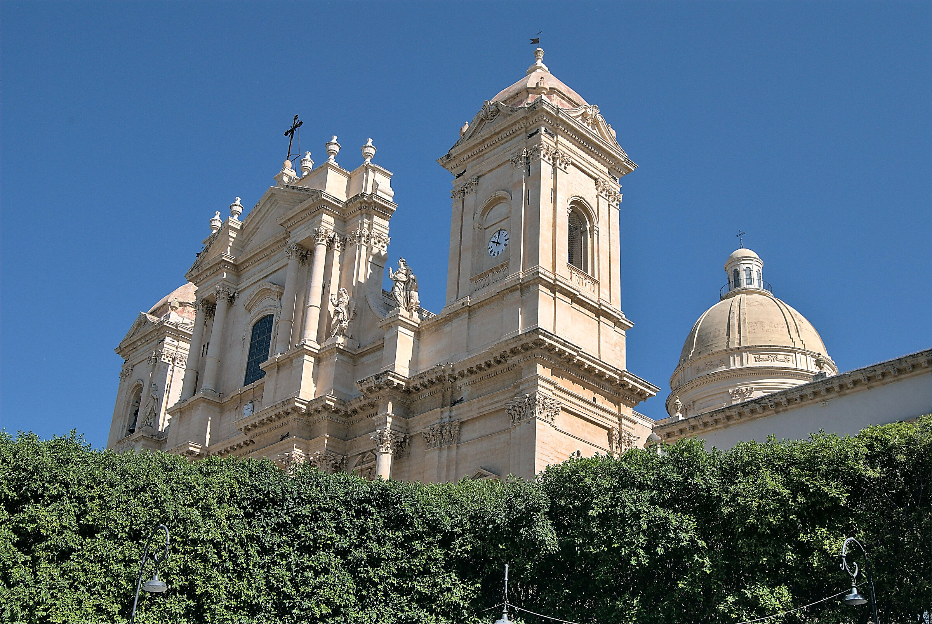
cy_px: 312
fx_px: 1011
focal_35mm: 39
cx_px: 466
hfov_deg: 49.5
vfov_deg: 34.3
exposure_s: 1/320
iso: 200
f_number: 11
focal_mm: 26
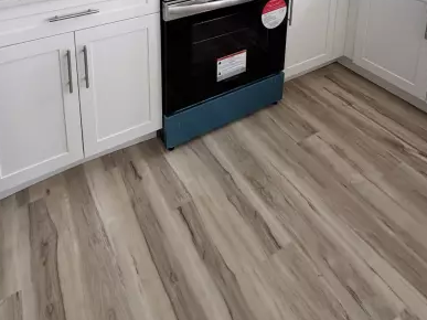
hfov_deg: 64.7
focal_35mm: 27
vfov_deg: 38.4
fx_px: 333
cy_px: -61
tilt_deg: -12.0
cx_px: 170
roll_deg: +0.5
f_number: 2.2
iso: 64
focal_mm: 2.22
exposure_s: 1/99
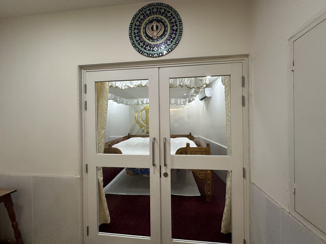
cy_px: 122
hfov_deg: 102.1
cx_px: 163
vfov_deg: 85.7
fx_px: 132
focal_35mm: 14
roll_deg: -0.6
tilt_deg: +0.4
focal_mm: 2.22
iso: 250
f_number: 2.2
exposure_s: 1/100
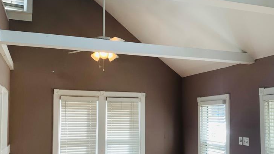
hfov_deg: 50.5
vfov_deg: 29.5
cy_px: 103
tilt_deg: +2.9
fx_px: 291
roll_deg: -1.0
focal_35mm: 40
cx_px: 136
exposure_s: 1/120
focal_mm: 4.25
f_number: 1.8
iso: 40
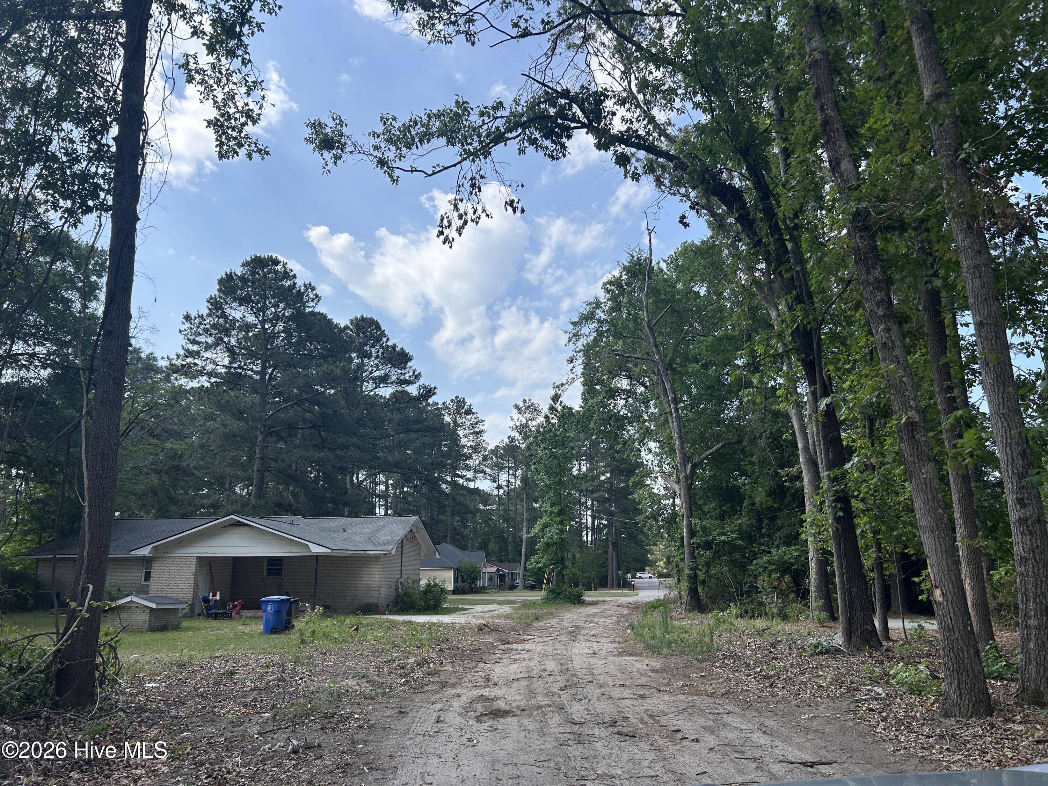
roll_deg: +2.7
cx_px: 524
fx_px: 787
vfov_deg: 53.1
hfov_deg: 67.3
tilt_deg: +13.0
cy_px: 393
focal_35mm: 26
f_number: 1.5
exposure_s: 1/3968
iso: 50
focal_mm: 5.7
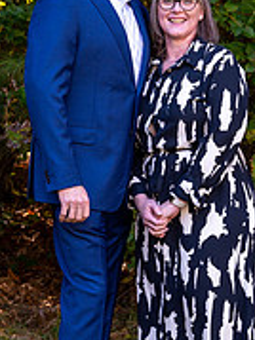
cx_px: 159
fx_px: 1357
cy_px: 175
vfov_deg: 14.3
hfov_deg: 10.7
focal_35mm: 138
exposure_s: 1/200
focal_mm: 57
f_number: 4.5
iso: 800
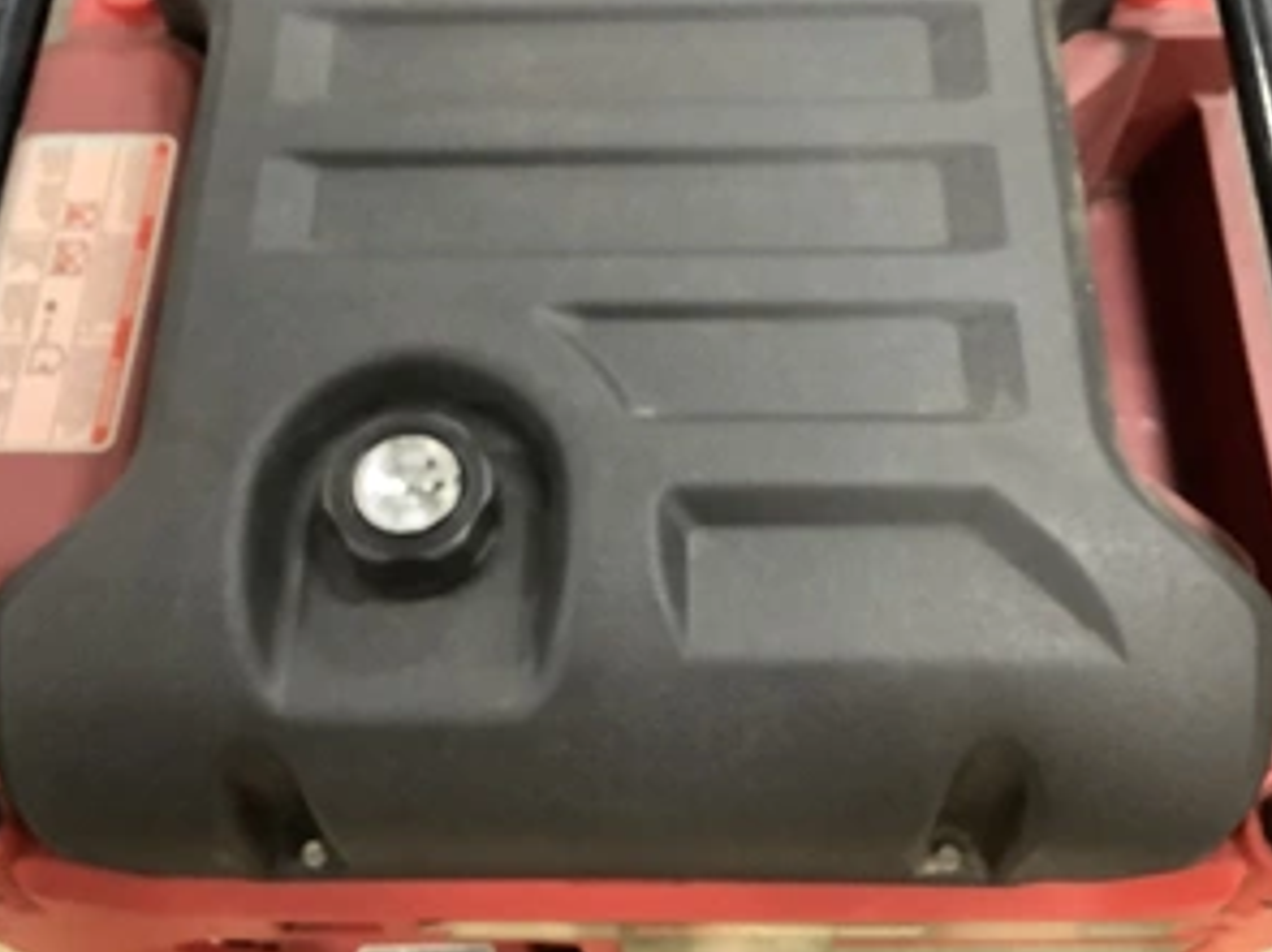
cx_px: 625
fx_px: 1543
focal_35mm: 42
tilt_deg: -61.3
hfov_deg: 44.8
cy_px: 362
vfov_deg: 34.2
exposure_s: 1/30
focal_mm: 3.3
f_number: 2.4
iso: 640
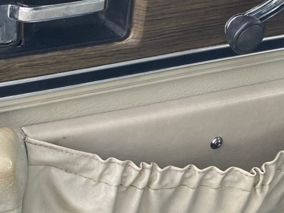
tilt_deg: -33.8
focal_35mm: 95
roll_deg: +1.1
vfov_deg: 15.5
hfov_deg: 20.1
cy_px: 142
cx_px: 11
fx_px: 779
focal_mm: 4.25
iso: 32
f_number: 1.8
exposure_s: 1/182
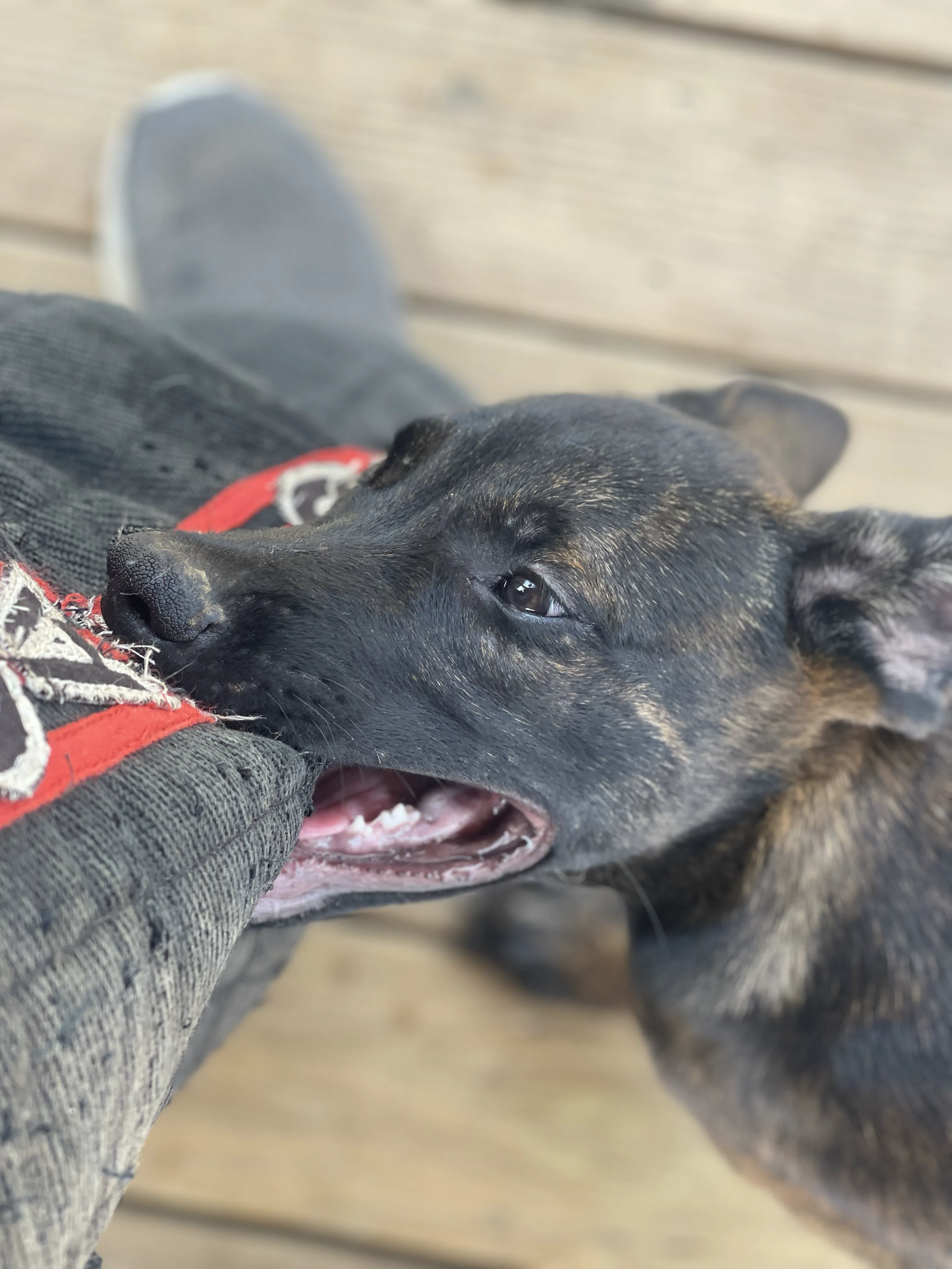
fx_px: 2347
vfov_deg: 30.3
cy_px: 634
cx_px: 476
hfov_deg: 22.9
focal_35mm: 64
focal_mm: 7.5
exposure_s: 1/121
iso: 50
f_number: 2.2
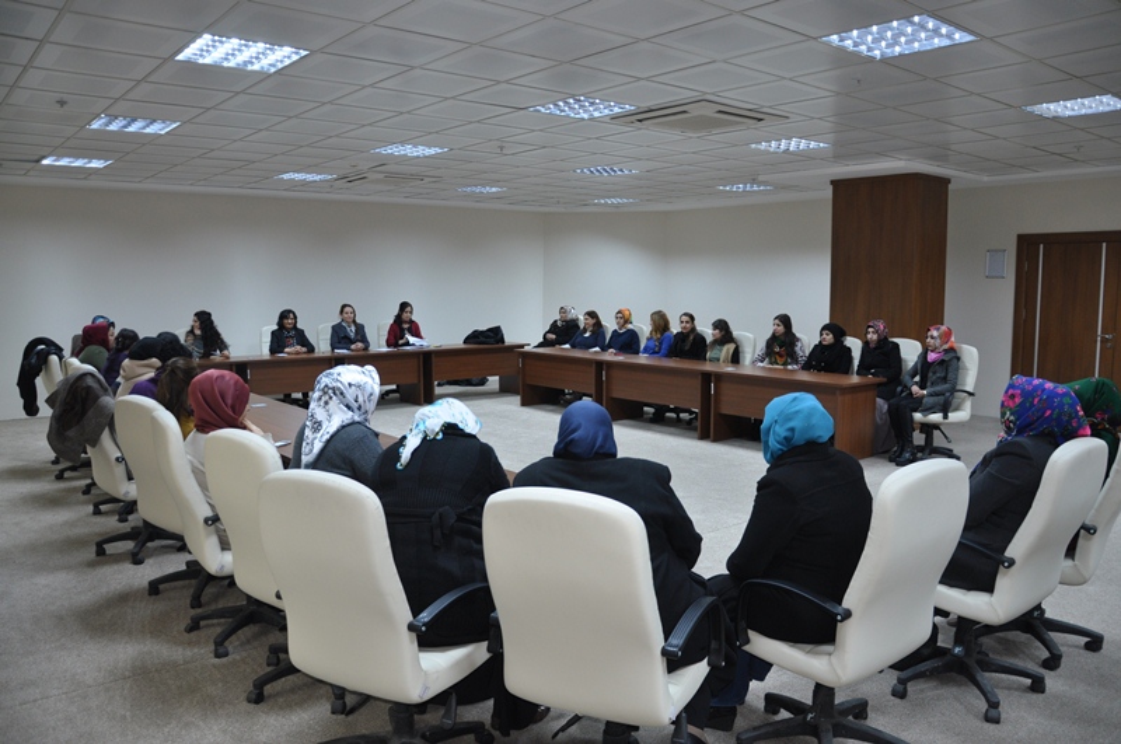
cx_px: 560
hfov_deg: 67.5
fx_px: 840
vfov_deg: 47.8
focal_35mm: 27
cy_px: 372
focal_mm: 18
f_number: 3.5
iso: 400
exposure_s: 1/20
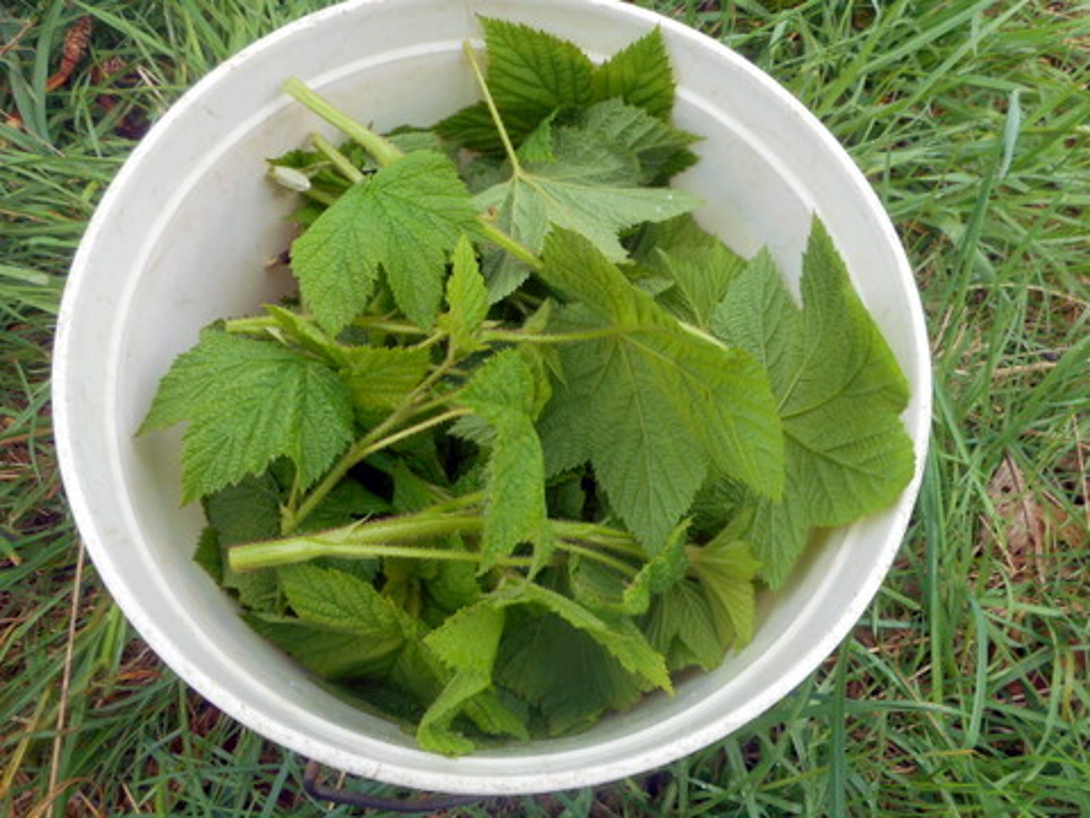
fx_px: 787
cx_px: 545
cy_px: 409
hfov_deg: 69.4
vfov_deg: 54.9
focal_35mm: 25
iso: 80
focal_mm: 4.5
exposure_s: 1/80
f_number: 3.7
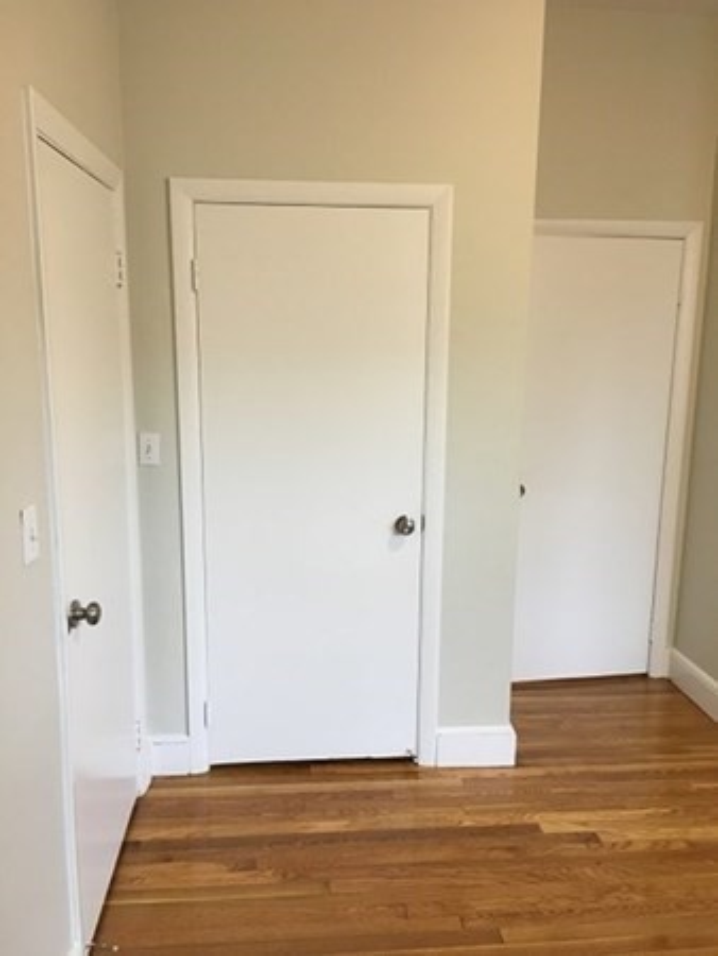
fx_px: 801
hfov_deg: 48.3
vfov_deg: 61.6
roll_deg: -0.1
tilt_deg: -9.8
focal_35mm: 29
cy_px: 478
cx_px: 359
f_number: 2.2
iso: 80
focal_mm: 4.15
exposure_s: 1/30
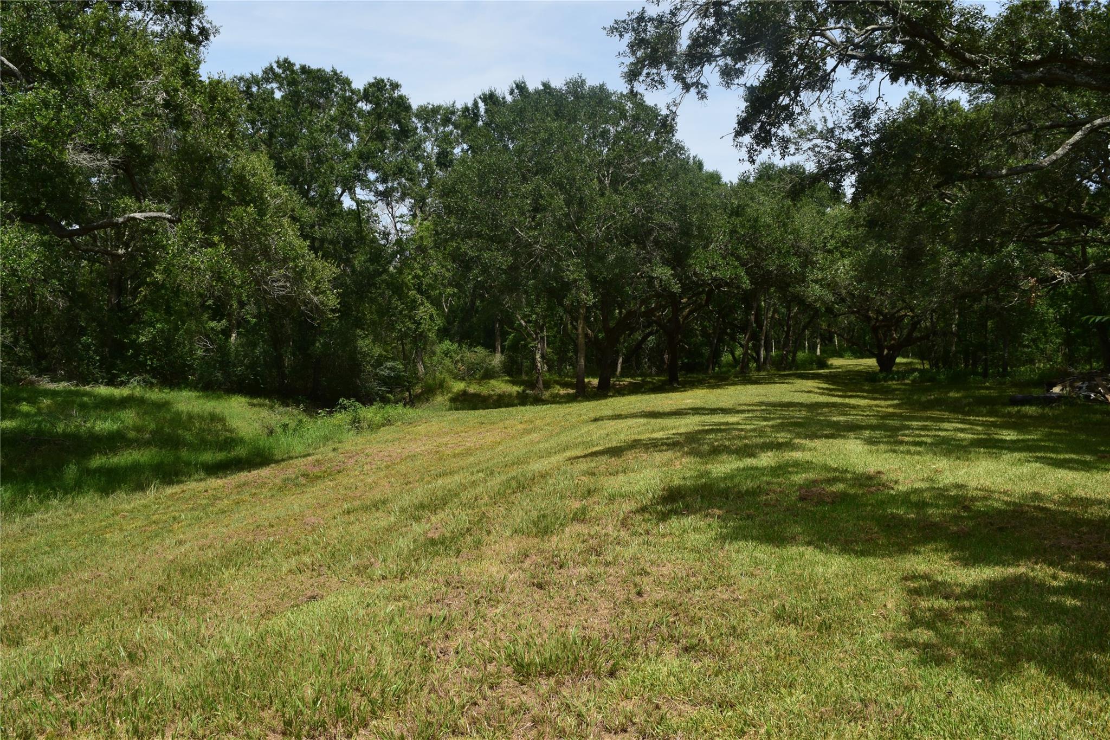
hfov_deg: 67.4
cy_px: 370
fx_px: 832
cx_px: 555
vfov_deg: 47.9
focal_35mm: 27
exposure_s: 1/400
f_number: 11
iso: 400
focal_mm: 18
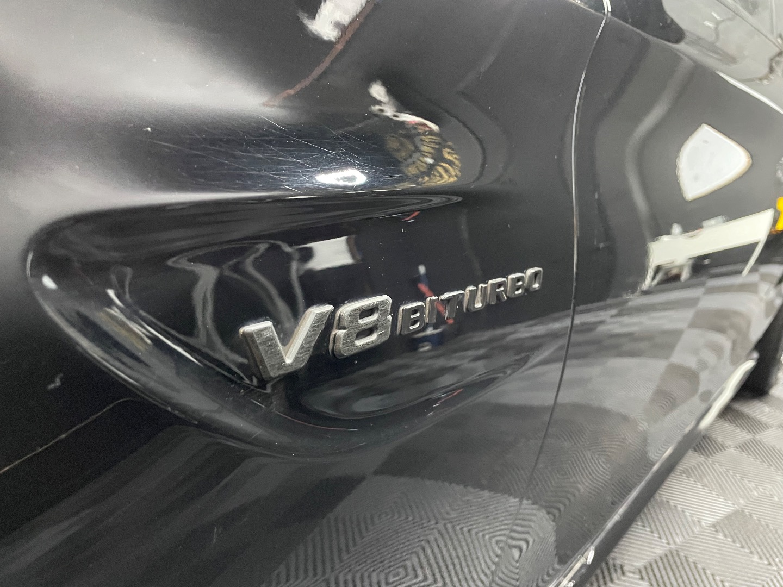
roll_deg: -10.3
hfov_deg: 67.3
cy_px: 294
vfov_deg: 53.1
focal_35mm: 26
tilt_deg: -15.1
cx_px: 392
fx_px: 588
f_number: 1.6
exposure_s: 1/30
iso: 800
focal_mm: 4.2
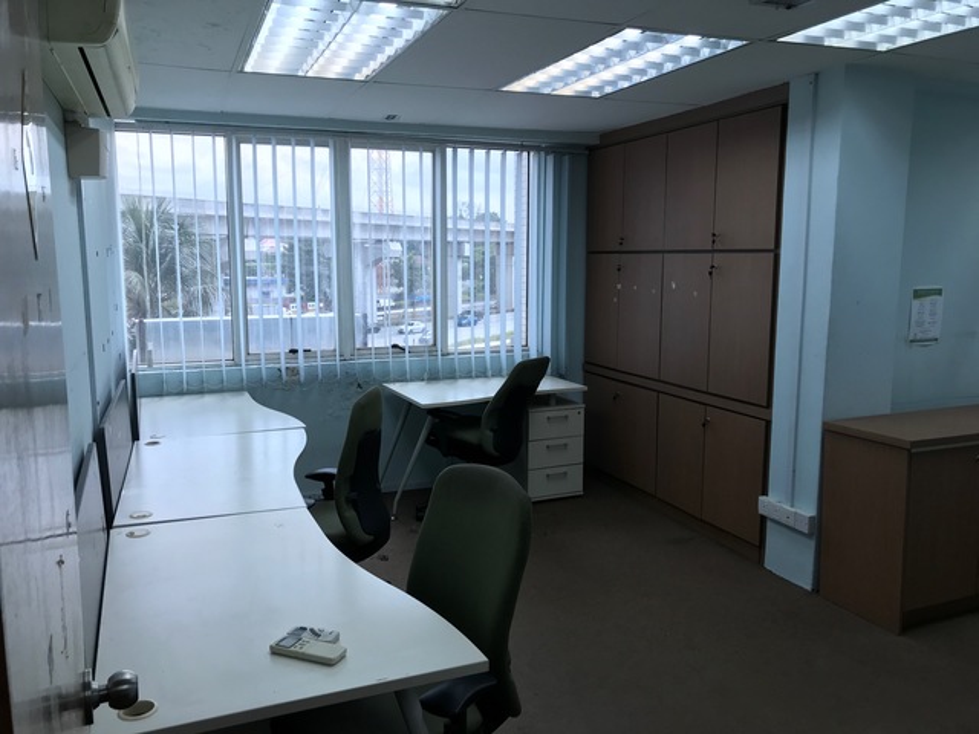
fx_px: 792
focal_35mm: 28
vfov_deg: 49.7
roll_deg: +0.8
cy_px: 367
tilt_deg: -7.8
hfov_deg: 63.4
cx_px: 490
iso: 32
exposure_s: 1/100
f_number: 1.8
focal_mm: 3.99
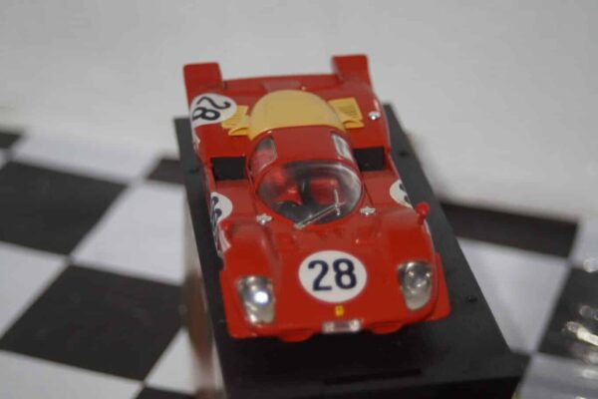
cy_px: 200
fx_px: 1495
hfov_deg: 22.6
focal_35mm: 90
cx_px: 299
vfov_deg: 15.2
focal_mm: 60
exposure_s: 1/160
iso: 1600
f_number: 5.6
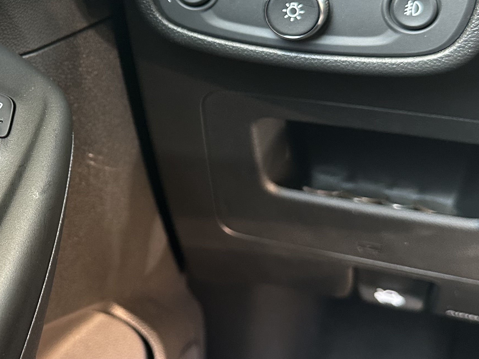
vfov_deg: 25.9
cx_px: 51
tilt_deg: -26.0
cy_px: 103
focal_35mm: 56
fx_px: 775
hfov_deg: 32.7
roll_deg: +2.1
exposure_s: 1/60
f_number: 1.78
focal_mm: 6.86
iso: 320
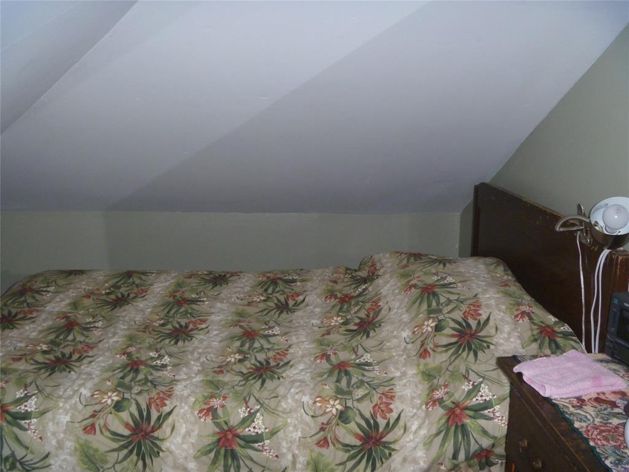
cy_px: 236
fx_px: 636
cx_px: 314
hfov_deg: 52.6
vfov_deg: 40.7
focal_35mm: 35
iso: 250
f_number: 3.5
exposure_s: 1/30
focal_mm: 6.3
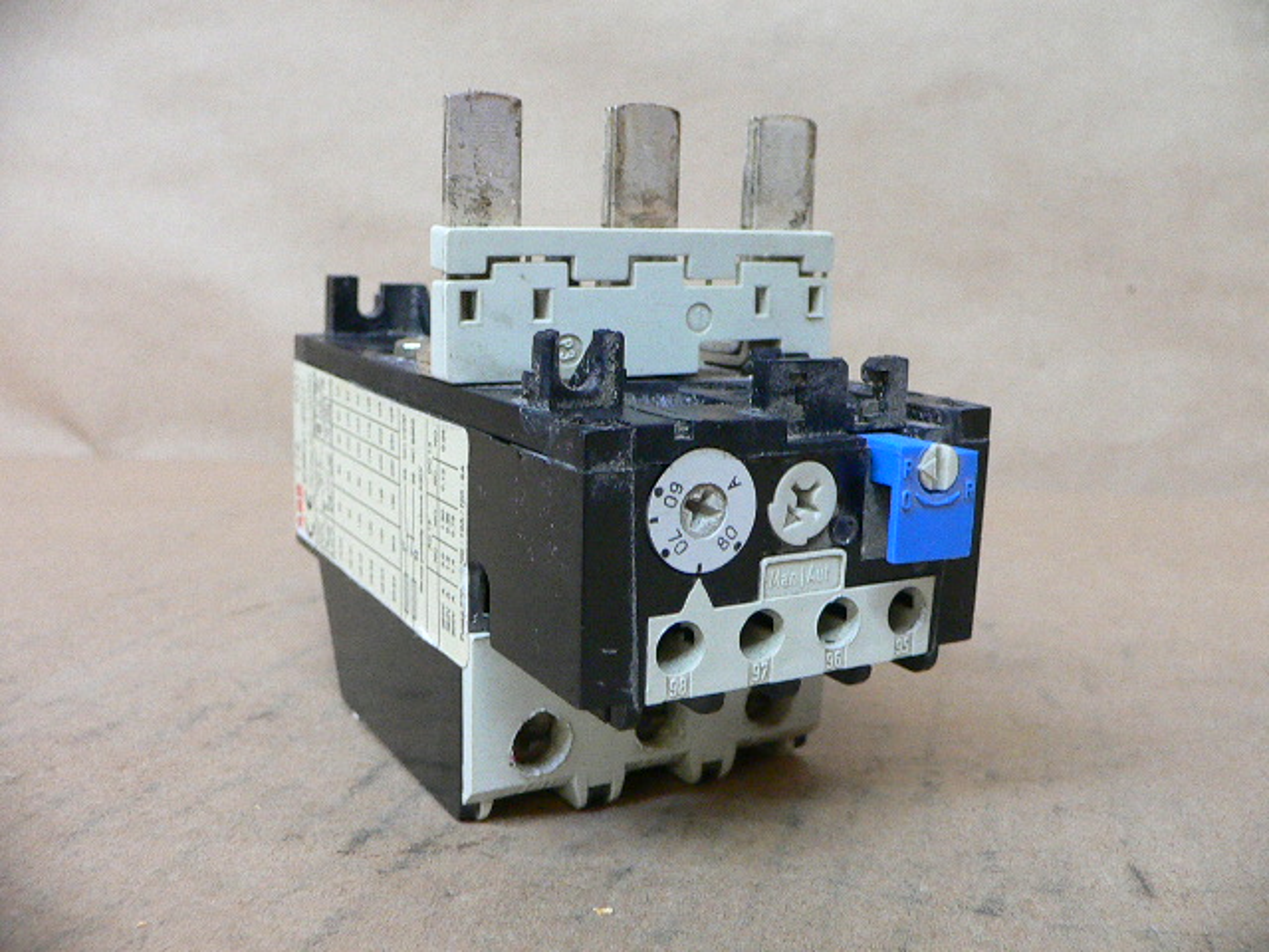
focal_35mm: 35
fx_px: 1283
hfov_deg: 52.6
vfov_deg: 40.7
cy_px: 476
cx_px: 634
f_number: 2.8
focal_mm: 4.6
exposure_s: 1/15
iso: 200
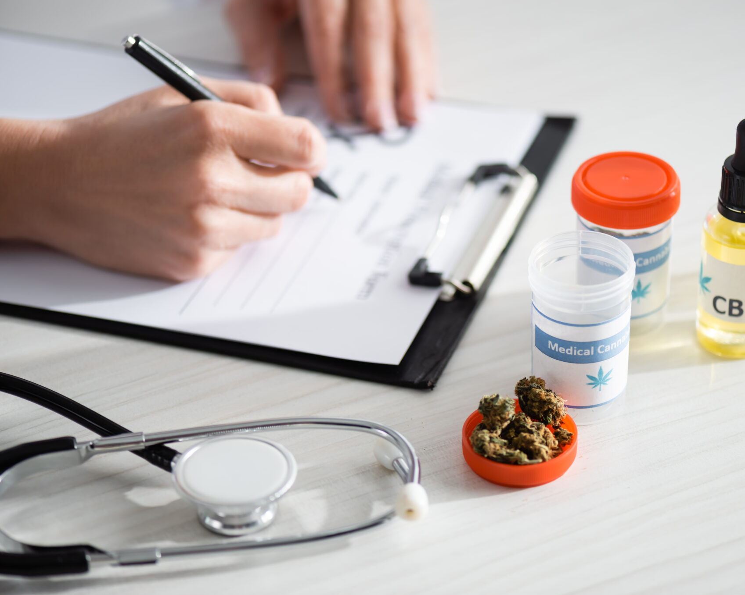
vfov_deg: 13.0
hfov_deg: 16.2
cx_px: 443
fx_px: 2623
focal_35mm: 119
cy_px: 297
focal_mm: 105
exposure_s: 1/200
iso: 125
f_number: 3.5
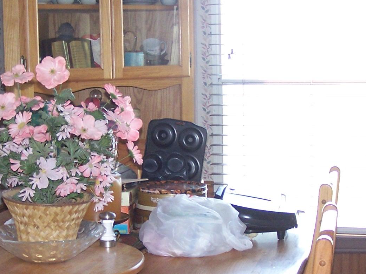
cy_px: 167
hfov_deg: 23.3
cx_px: 171
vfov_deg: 17.6
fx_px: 888
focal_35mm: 84
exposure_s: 1/60
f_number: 2.8
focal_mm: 6.3
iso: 140
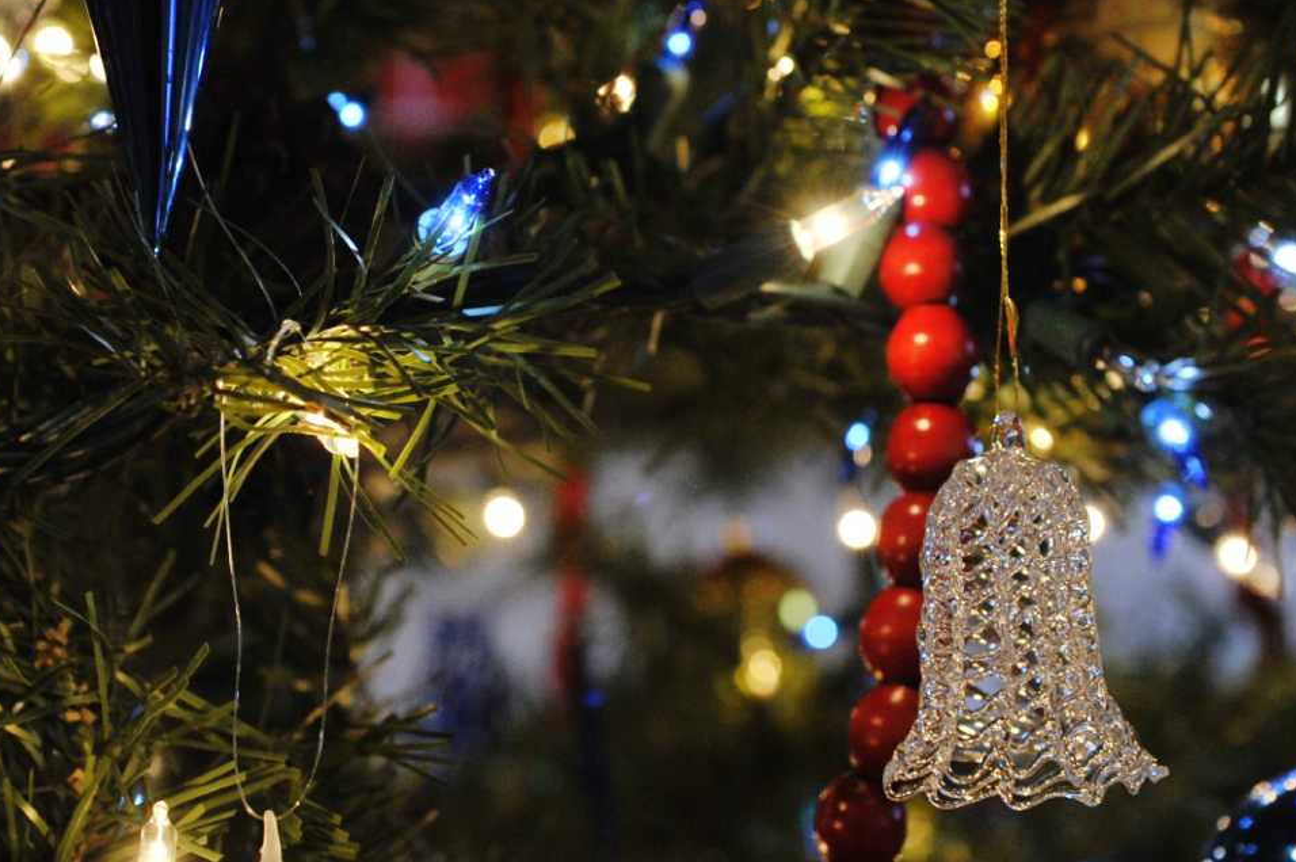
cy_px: 354
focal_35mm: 75
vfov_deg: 18.1
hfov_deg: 27.0
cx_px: 545
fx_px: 2698
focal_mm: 35
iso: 1600
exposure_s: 1/60
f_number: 4
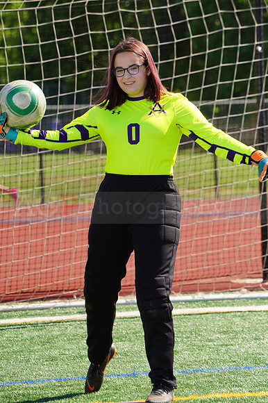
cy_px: 202
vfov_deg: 7.3
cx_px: 134
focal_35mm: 282
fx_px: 3153
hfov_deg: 4.9
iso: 200
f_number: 11
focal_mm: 282
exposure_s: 1/250
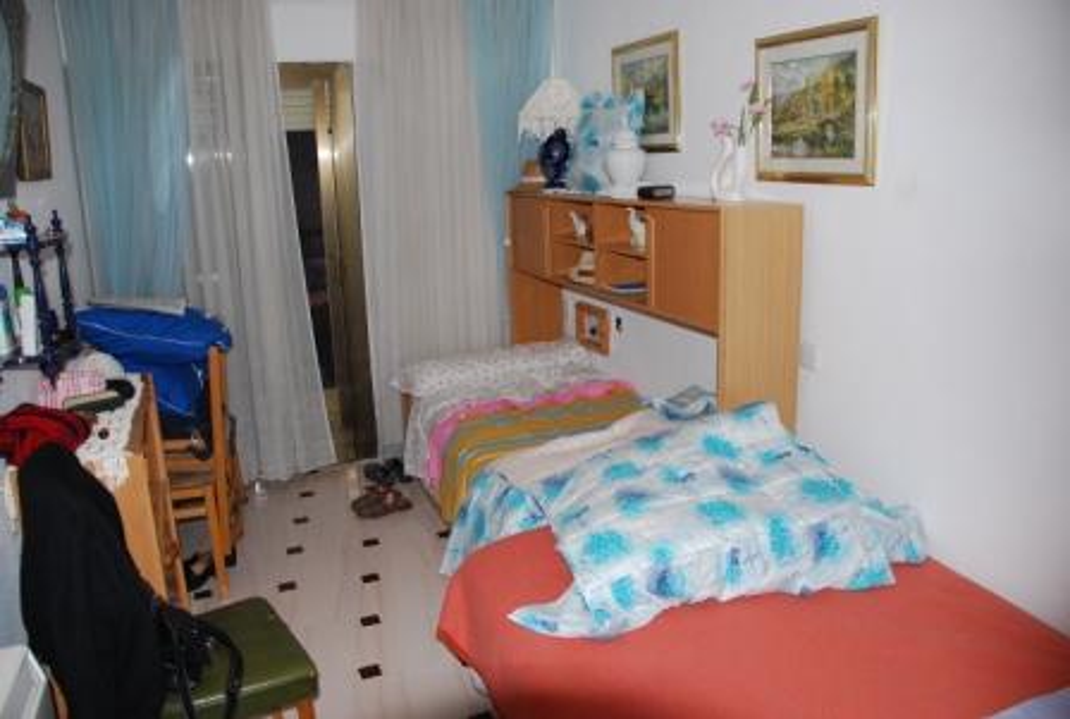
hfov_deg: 67.3
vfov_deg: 48.2
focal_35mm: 27
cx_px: 535
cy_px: 360
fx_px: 804
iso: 200
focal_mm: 18
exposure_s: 1/60
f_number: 3.5
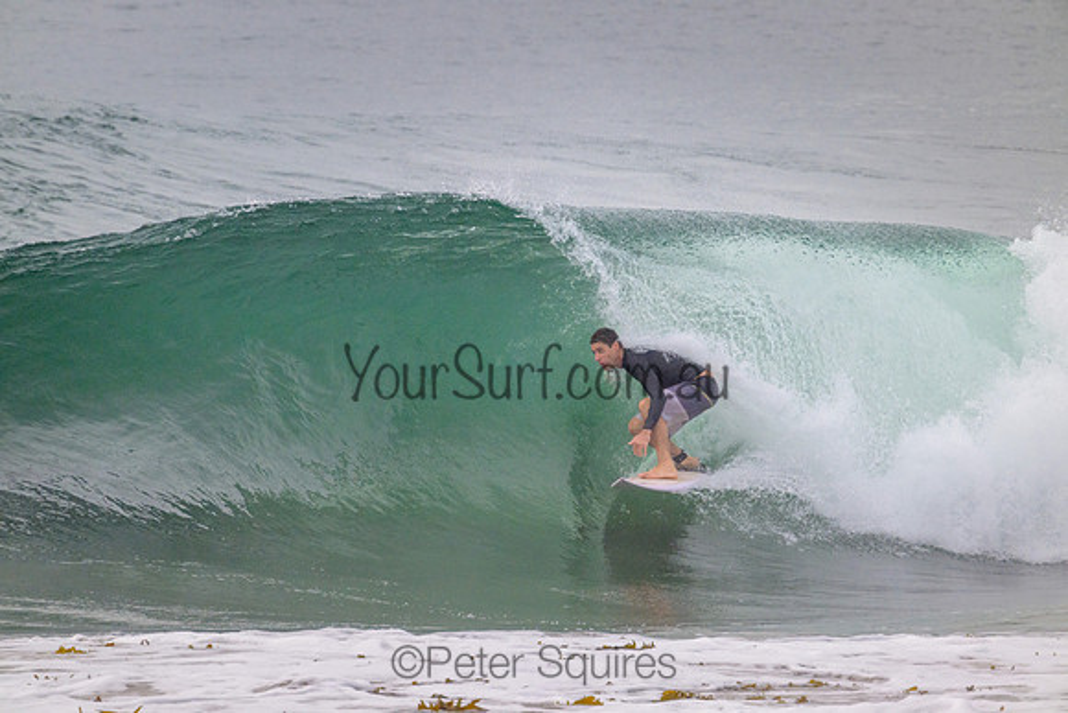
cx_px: 534
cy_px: 356
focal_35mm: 800
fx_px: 23738
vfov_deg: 1.7
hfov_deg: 2.6
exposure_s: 1/2000
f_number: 11
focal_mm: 800
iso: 1400
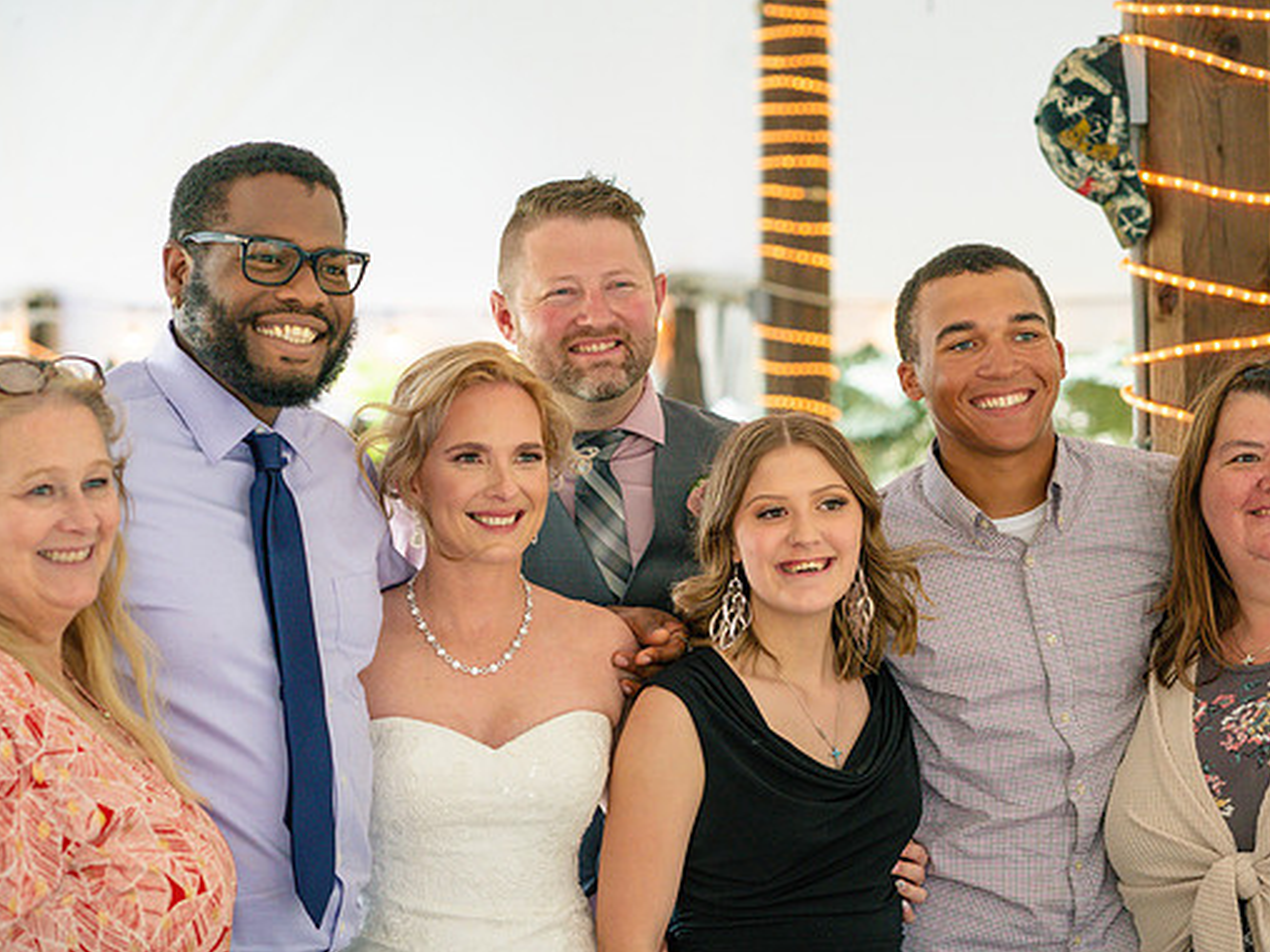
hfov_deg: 19.6
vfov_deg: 14.8
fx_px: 3669
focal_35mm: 100
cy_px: 515
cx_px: 606
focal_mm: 85
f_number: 4
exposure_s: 1/160
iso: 2500
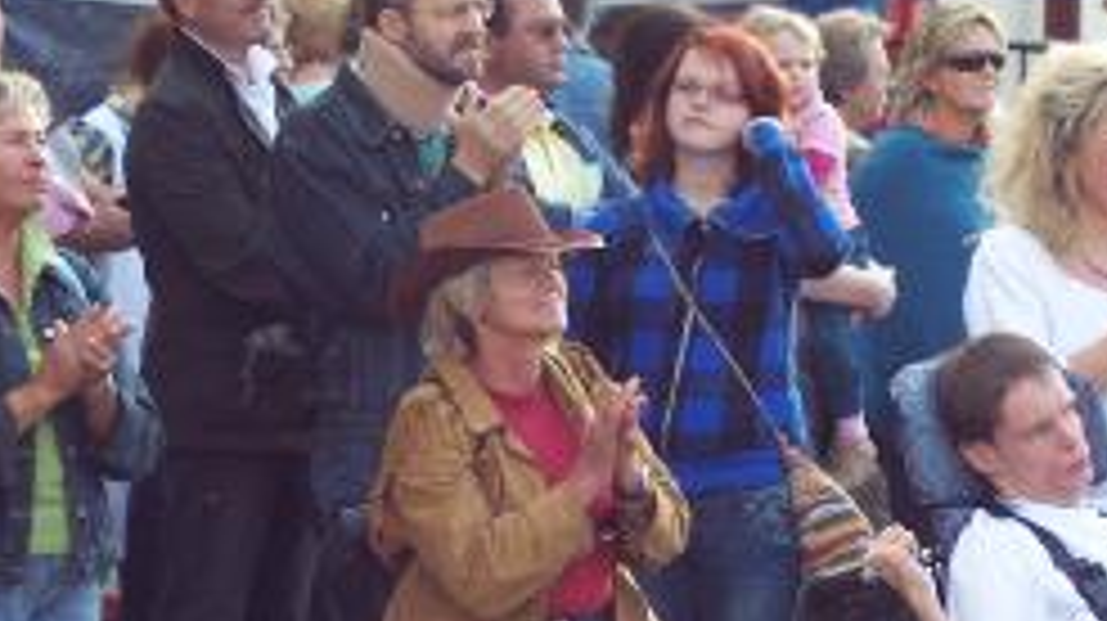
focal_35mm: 259
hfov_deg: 8.3
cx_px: 608
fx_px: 7598
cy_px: 137
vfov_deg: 4.7
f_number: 4.8
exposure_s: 1/125
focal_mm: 24
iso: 200
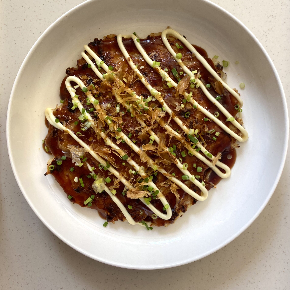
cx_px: 146
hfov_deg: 52.5
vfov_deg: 52.4
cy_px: 128
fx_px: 294
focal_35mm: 31
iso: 125
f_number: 1.8
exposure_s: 1/80
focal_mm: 4.25
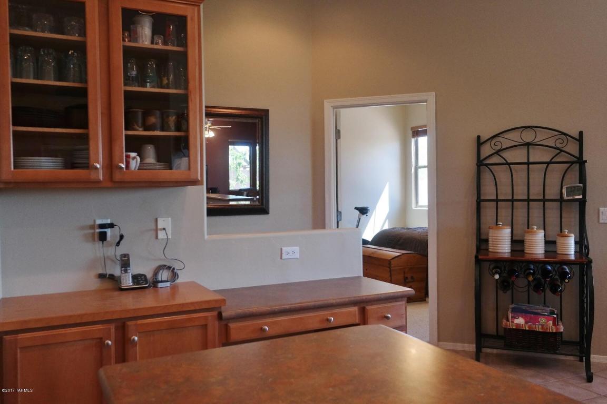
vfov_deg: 43.6
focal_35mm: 30
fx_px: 506
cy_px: 202
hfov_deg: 61.9
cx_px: 304
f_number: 3.5
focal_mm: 20
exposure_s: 1/50
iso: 200
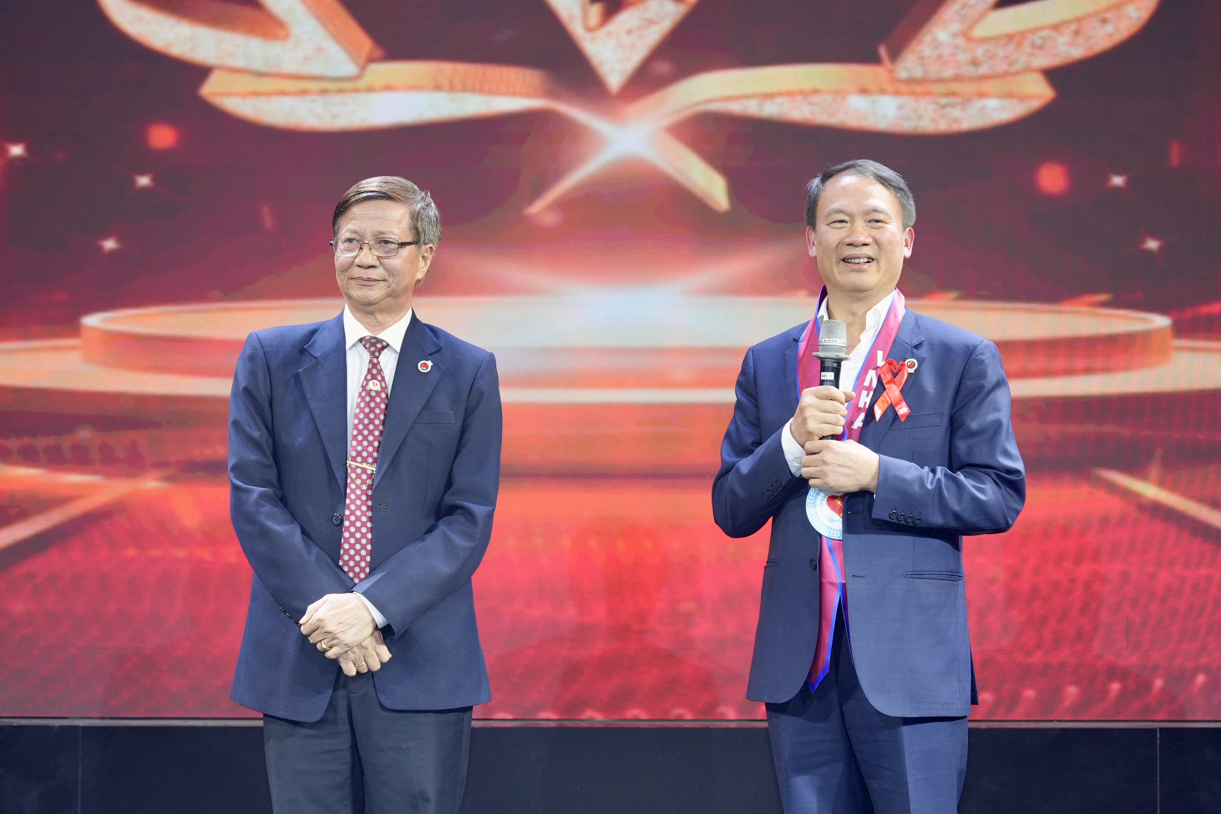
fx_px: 3561
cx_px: 610
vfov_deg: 13.0
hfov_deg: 19.5
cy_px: 407
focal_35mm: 105
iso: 320
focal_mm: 70
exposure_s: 1/160
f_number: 3.2
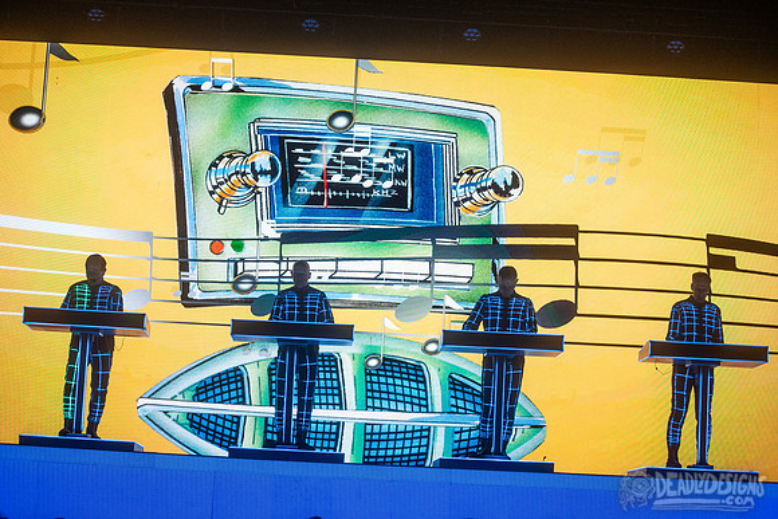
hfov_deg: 24.4
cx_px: 395
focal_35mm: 83
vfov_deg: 16.4
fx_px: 1799
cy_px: 257
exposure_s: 1/320
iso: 2500
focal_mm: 80
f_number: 3.2
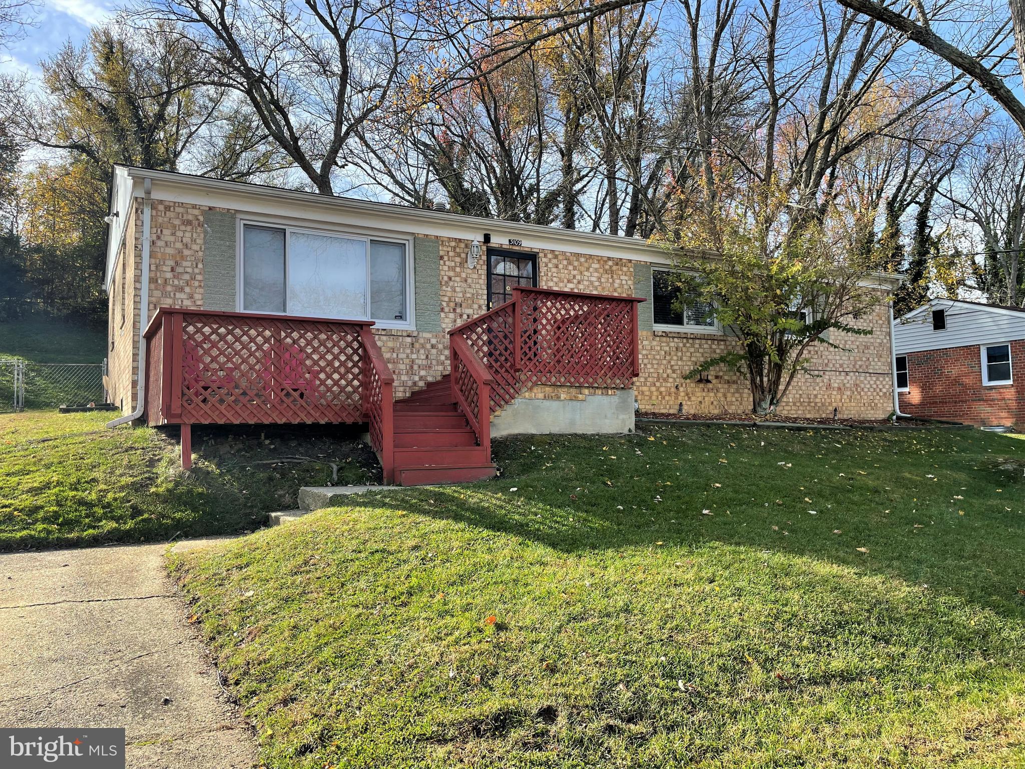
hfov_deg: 67.3
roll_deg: +1.4
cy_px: 384
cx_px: 512
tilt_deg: +4.1
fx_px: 770
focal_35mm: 26
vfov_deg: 53.1
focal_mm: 4.2
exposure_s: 1/1159
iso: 32
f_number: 1.6
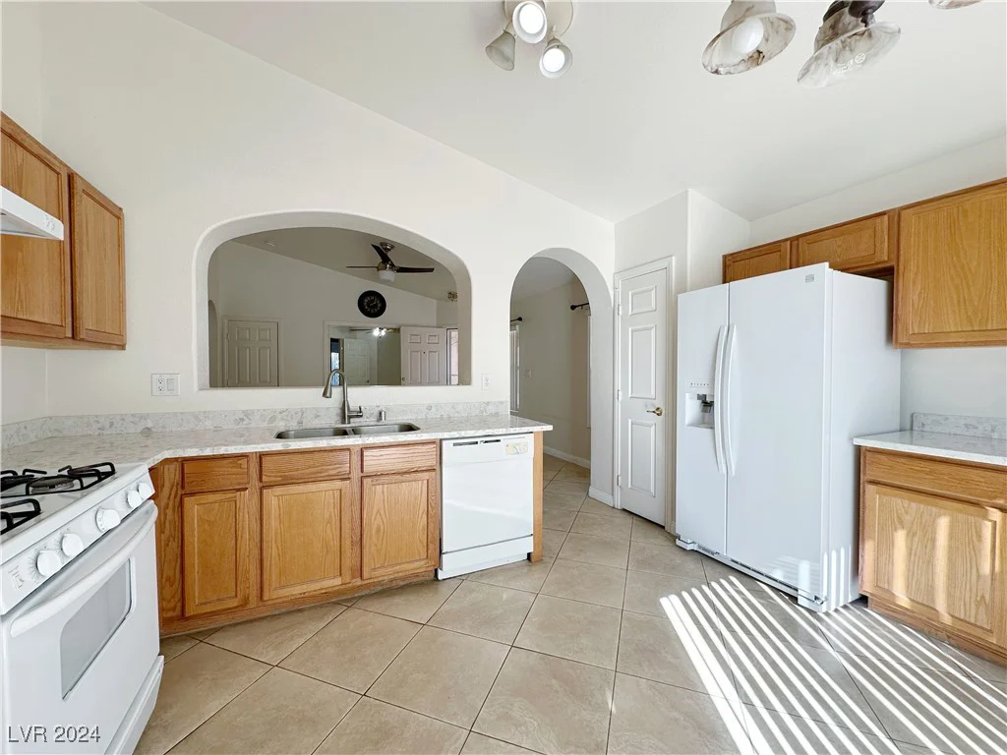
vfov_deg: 85.7
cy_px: 378
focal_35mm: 14
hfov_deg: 102.1
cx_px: 504
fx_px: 407
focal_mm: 2.22
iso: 50
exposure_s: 1/120
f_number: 2.2
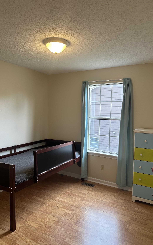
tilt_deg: -4.0
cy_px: 124
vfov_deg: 70.4
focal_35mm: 26
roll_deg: -1.9
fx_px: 173
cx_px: 78
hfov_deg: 47.6
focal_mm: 6.86
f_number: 1.78
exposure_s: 1/120
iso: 100
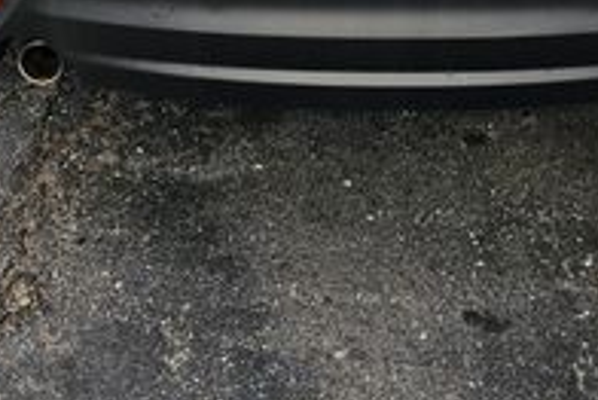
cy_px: -318
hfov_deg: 25.9
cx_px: 345
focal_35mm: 78
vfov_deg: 15.2
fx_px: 1297
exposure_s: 1/353
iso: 10
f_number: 1.7
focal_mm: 6.3
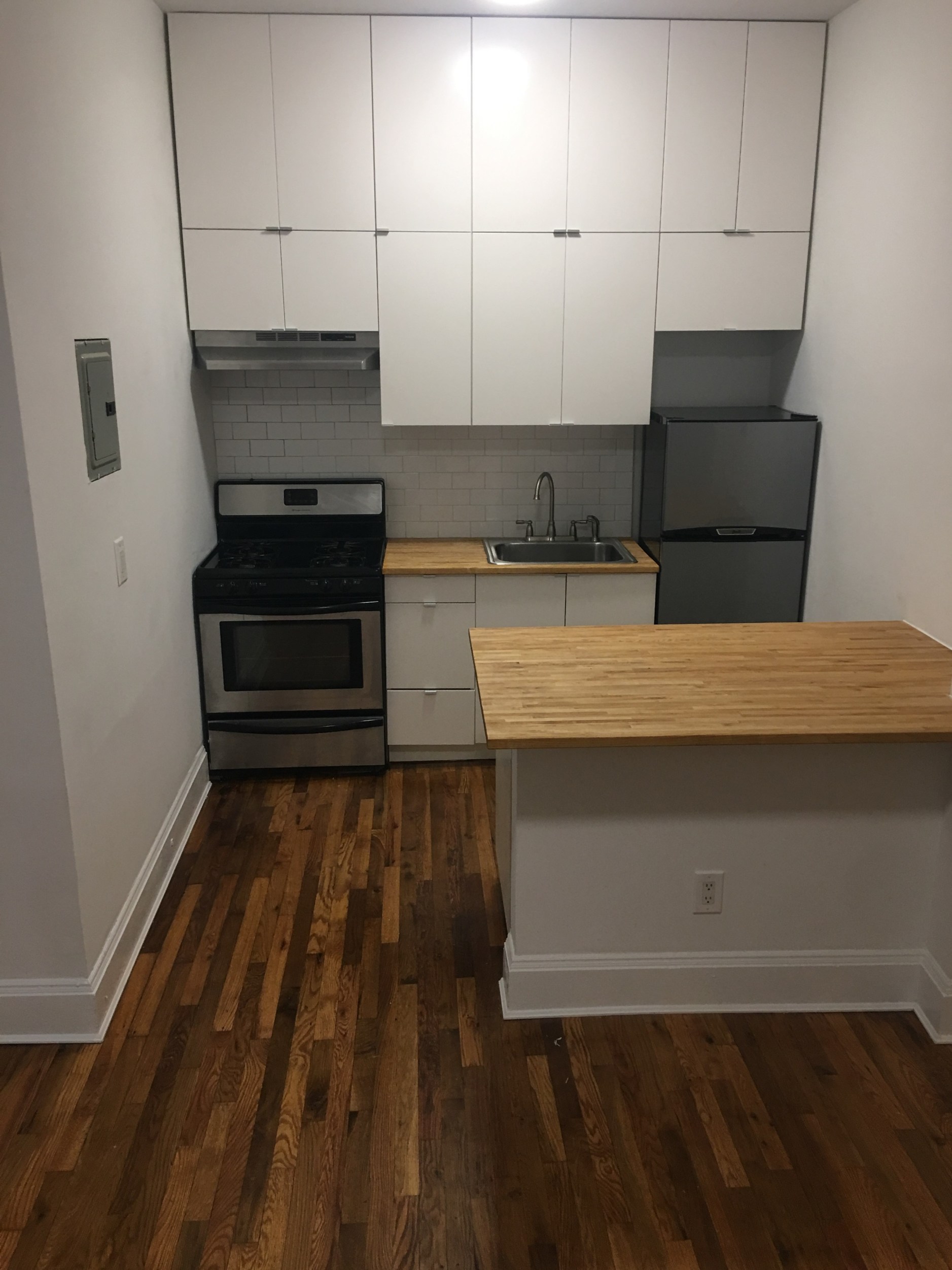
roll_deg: +0.9
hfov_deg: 48.2
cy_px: 635
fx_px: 1063
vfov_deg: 61.7
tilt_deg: -14.1
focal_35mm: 29
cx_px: 476
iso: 40
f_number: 2.2
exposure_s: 1/15
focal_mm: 4.15
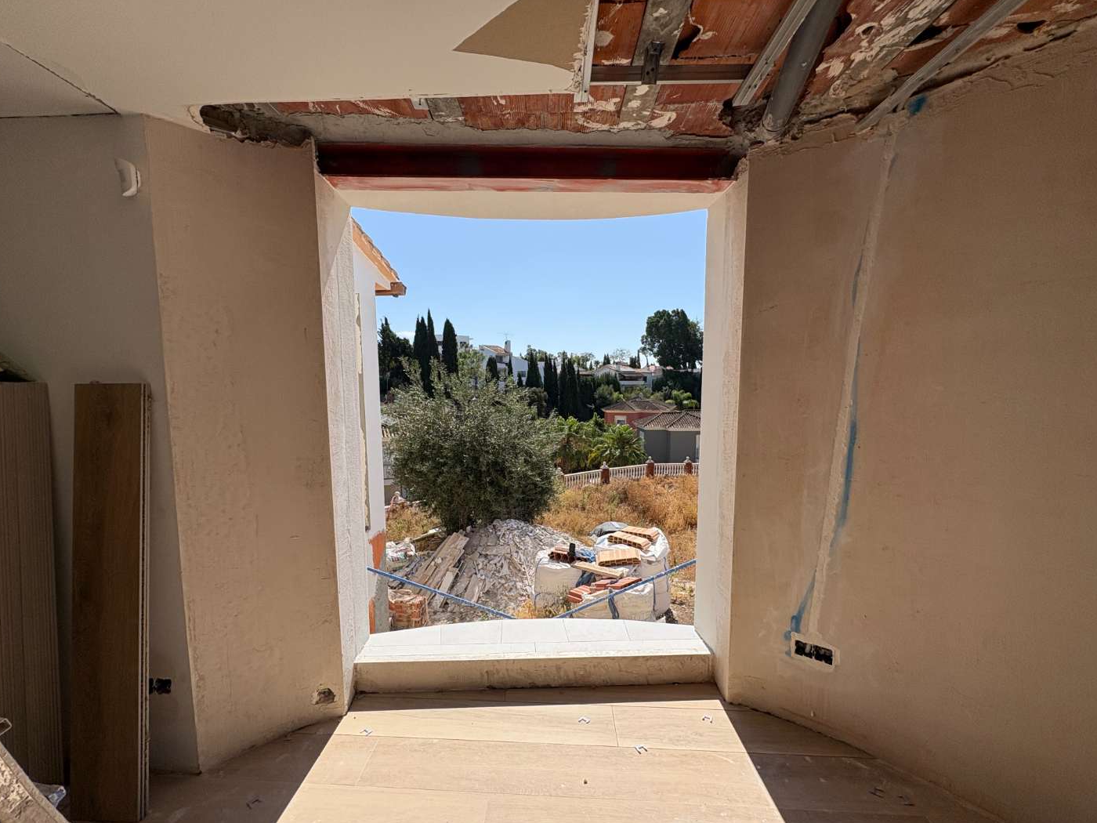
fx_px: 475
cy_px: 433
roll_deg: +1.8
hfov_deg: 98.1
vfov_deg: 81.7
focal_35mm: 15
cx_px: 527
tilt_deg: -4.0
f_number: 2.2
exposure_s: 1/2985
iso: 50
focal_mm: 2.22
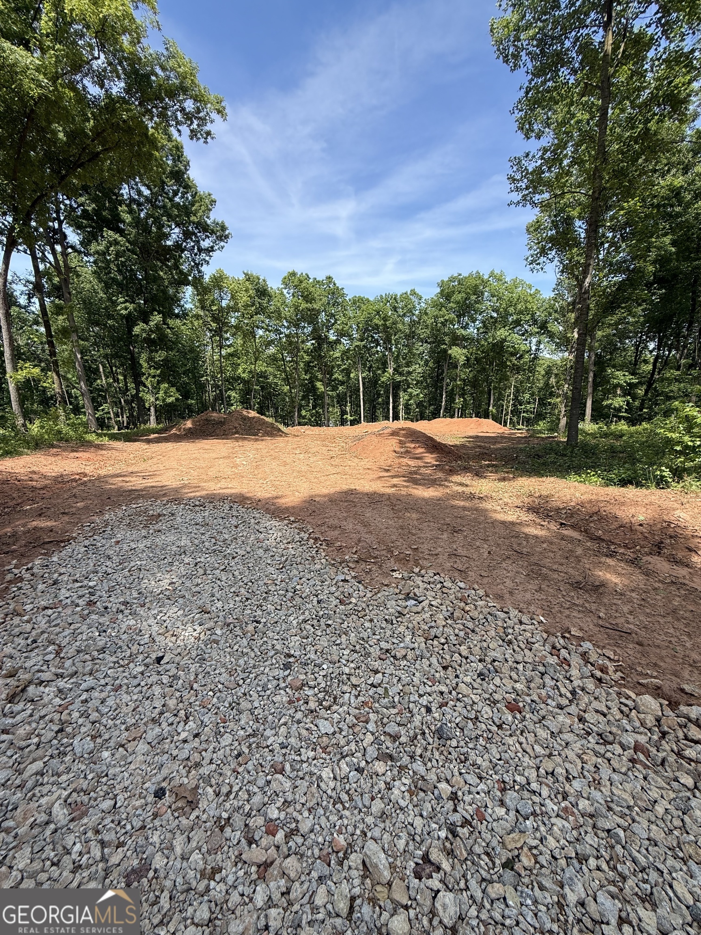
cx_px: 350
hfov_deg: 85.7
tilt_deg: -12.8
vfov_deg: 102.1
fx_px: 378
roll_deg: +1.0
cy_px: 468
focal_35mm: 14
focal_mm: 2.22
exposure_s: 1/742
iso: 50
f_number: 2.2
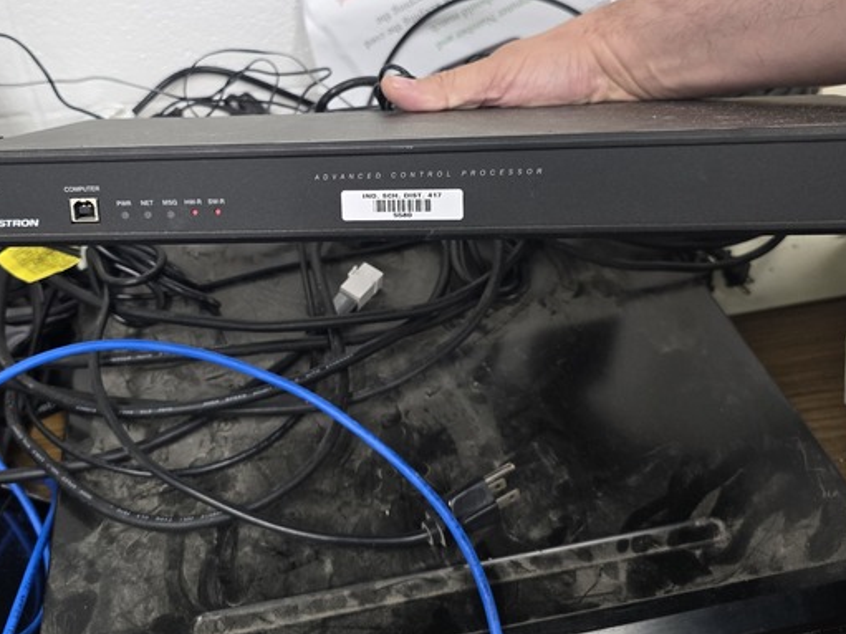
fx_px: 880
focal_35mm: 36
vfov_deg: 39.2
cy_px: 219
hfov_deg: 51.2
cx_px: 361
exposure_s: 1/120
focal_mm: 6.3
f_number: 1.7
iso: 500
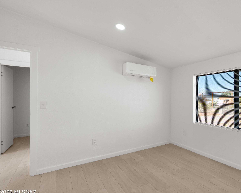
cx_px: 148
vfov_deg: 70.8
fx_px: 136
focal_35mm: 19
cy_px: 100
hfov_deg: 82.0
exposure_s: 1/80
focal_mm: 16
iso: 200
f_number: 8
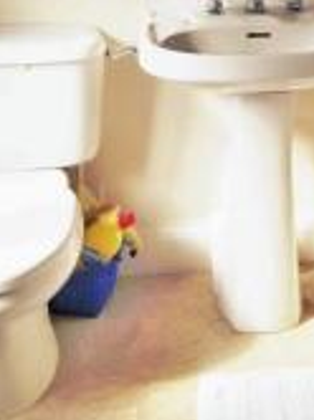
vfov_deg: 22.1
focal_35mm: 87
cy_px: 62
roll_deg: -0.8
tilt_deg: -18.1
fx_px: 1055
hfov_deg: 16.5
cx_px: 329
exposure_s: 1/40
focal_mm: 4.12
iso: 50
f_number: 2.4
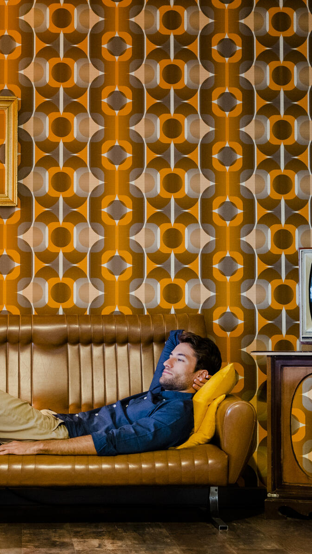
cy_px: 276
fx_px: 1162
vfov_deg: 26.9
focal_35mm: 79
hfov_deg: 15.2
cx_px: 57
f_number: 1.8
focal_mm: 50
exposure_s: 1/100
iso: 2000
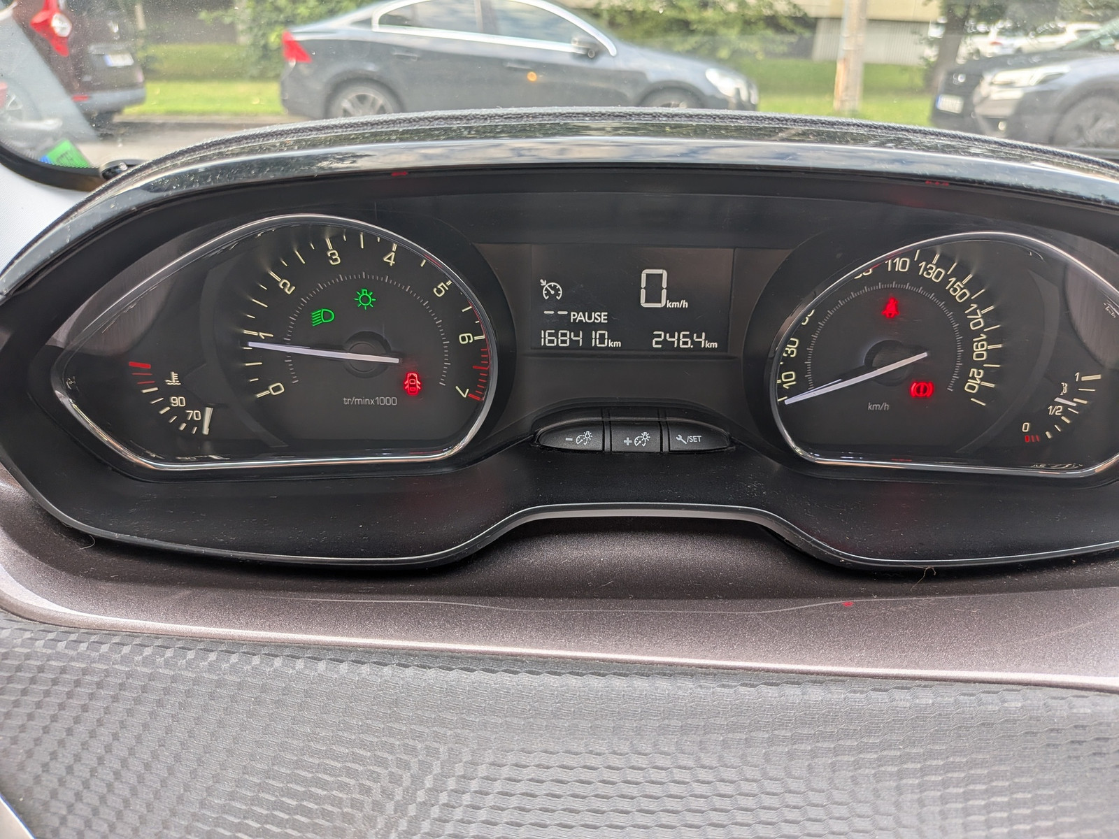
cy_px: 420
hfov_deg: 71.6
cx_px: 560
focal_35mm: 24
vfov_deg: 56.8
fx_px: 776
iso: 27
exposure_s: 1/33.3
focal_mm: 4.53
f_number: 1.7
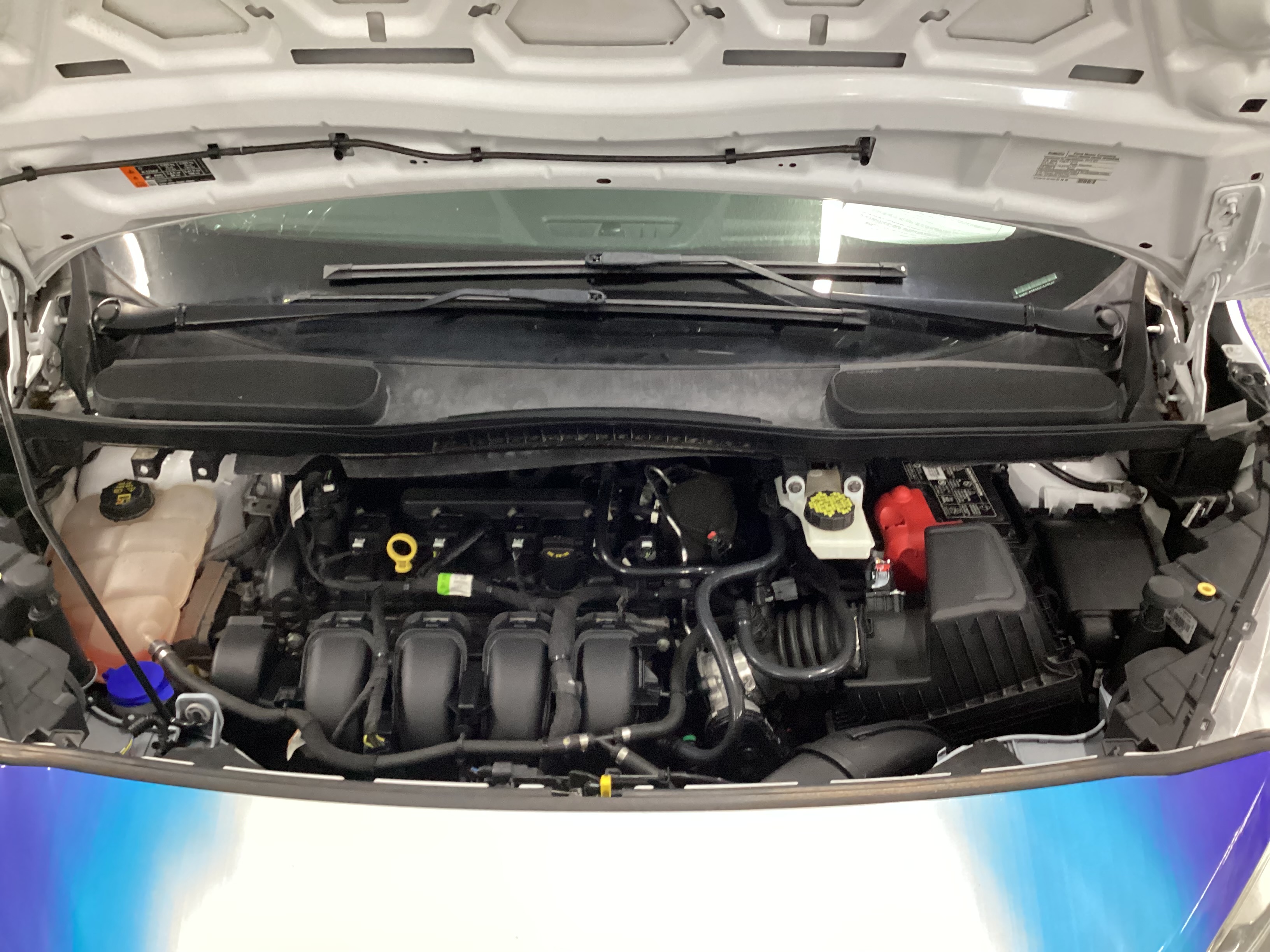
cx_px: 635
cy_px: 476
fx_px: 1137
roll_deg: +0.0
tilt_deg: -35.8
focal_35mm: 31
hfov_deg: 58.4
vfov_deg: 45.4
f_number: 2.4
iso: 400
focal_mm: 3.3
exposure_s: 1/33
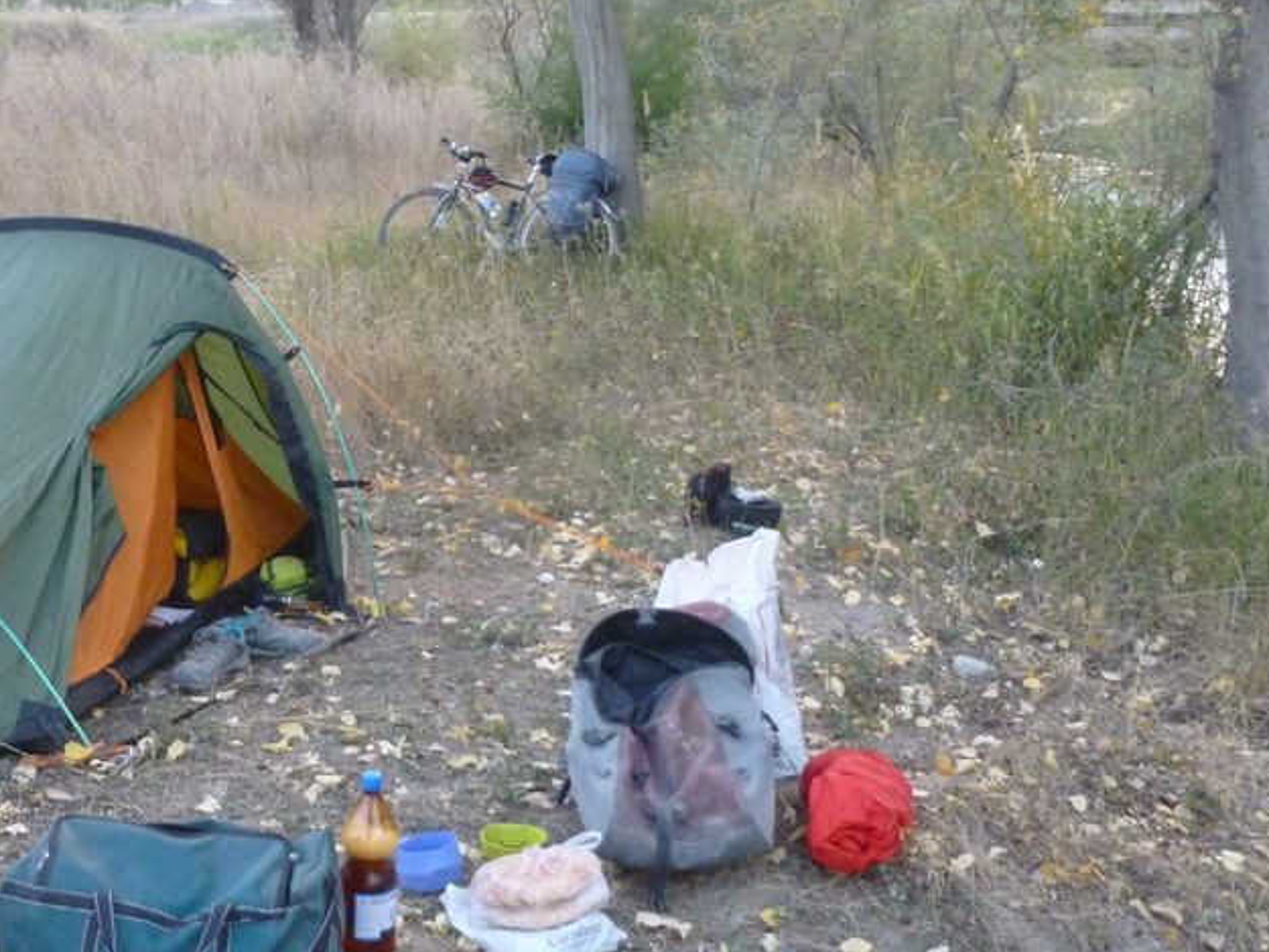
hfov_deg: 39.0
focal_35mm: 48
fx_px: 1760
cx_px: 390
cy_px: 503
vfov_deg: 30.3
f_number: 3.1
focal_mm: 4.5
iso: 400
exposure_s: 1/60
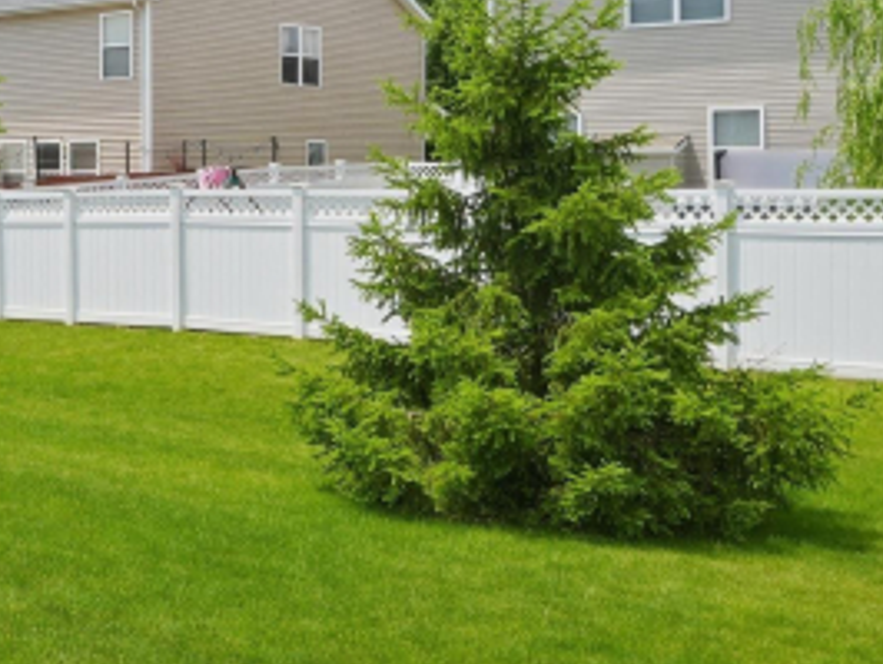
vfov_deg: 22.5
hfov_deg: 27.1
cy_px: 203
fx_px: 1660
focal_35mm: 65
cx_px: -110
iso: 100
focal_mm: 16
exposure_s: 1/640
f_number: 5
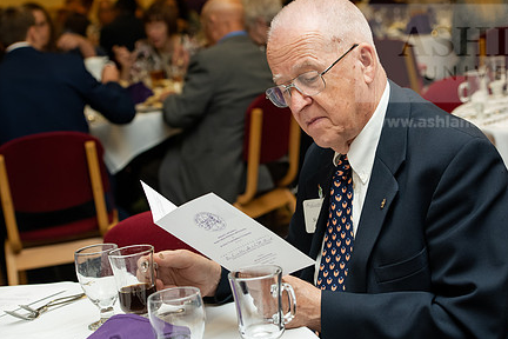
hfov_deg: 21.6
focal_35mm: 94
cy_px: 147
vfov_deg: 14.5
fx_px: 1326
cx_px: 320
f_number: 5.6
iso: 1600
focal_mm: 70
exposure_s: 1/160
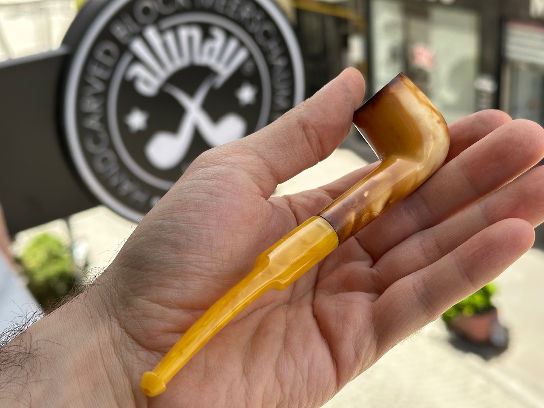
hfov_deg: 39.7
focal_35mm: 48
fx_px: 754
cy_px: 204
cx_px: 272
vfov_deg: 30.3
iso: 64
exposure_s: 1/709
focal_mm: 6.86
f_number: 1.78
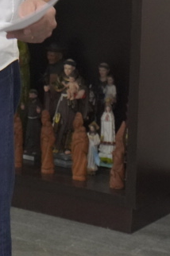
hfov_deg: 7.7
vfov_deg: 11.8
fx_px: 1214
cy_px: -50
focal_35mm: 171
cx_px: -160
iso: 4000
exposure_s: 1/125
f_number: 5.6
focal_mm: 34
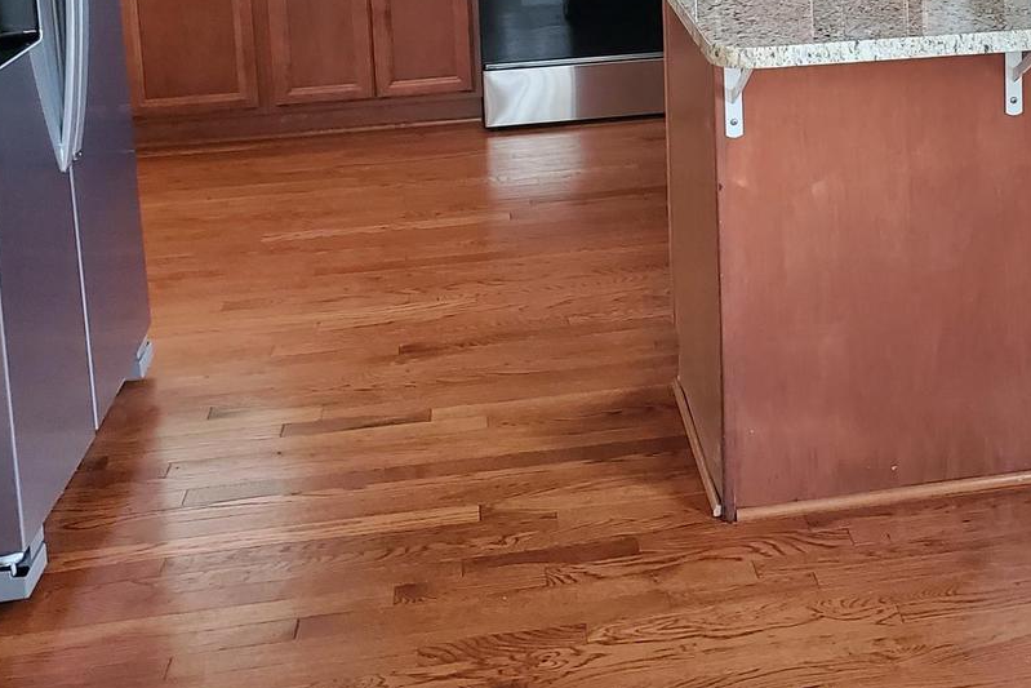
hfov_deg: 37.7
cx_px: 705
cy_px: -99
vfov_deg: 24.0
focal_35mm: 52
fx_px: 1489
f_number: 2.4
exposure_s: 1/39
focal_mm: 4.3
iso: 640
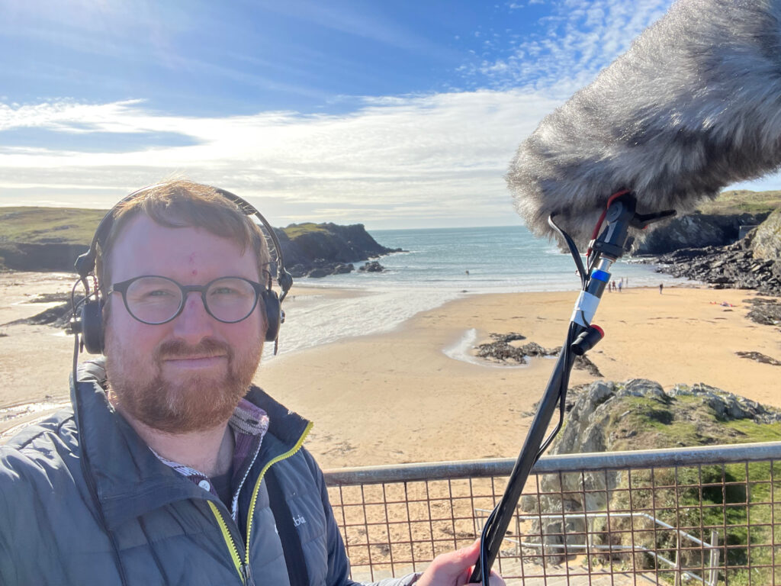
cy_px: 293
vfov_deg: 58.9
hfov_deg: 73.9
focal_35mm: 23
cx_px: 390
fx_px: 519
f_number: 2.2
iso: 32
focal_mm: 2.71
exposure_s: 1/693
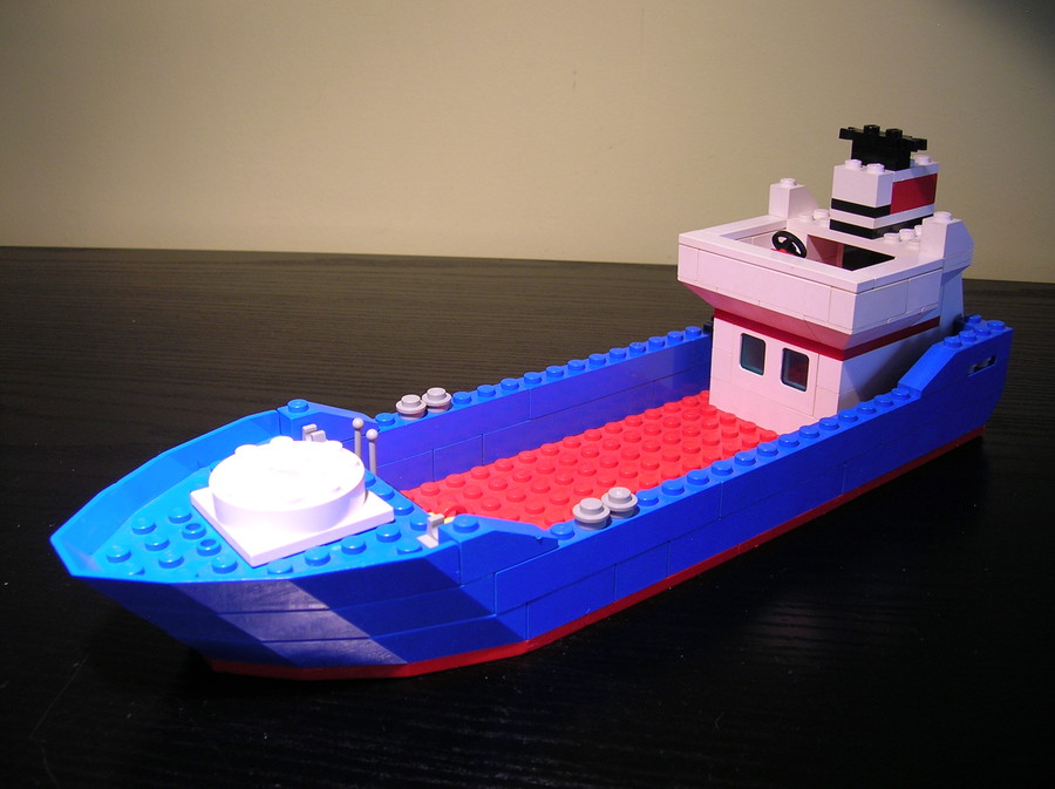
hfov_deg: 54.0
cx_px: 528
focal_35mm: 34
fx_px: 1035
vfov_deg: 41.7
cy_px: 394
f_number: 2.9
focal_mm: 5.7
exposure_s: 1/7.9
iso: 50
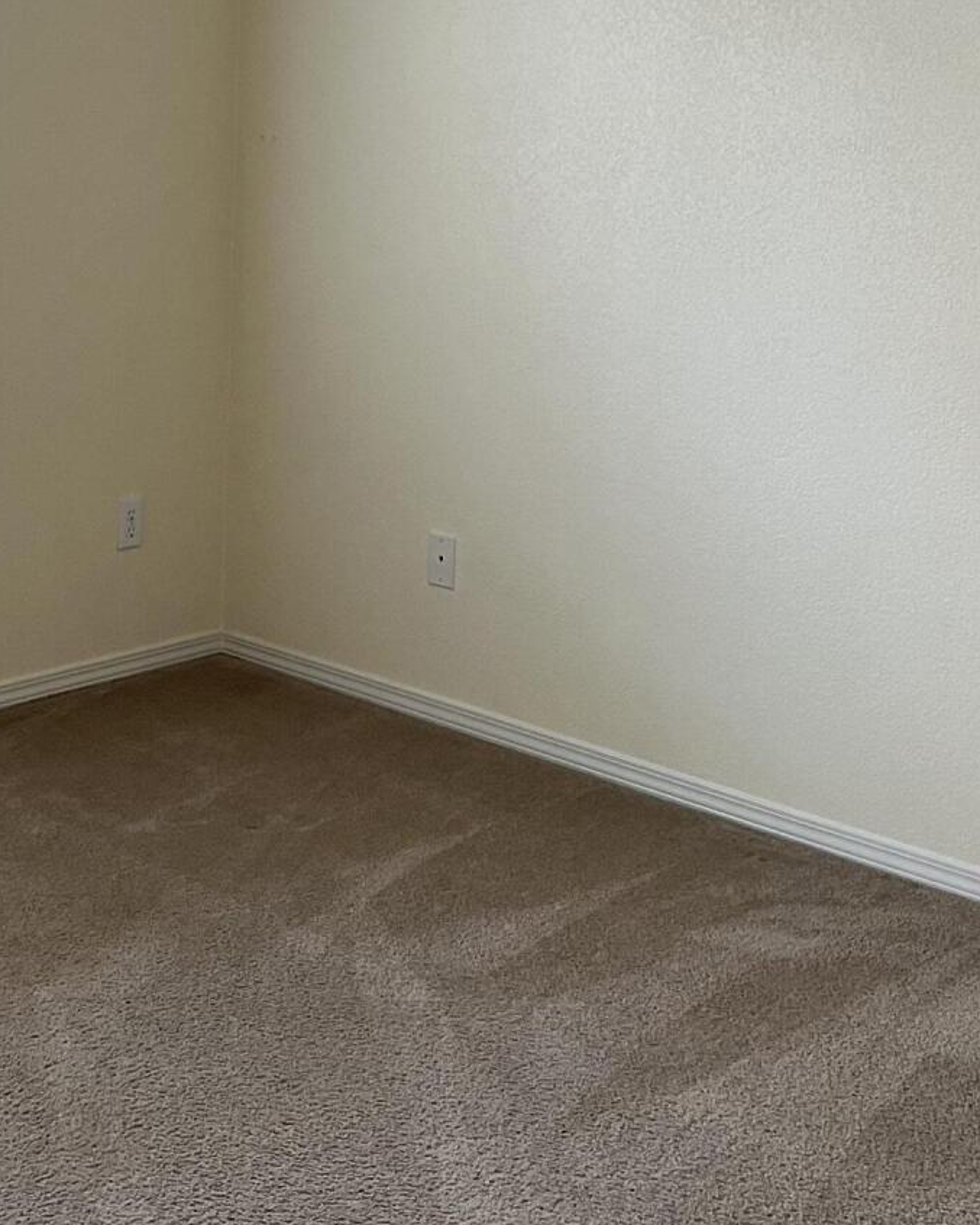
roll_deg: -1.1
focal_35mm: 60
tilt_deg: -7.5
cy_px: 288
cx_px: 261
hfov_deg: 25.1
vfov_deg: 30.8
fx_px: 2175
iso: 125
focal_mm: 5.7
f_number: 1.5
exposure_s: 1/61
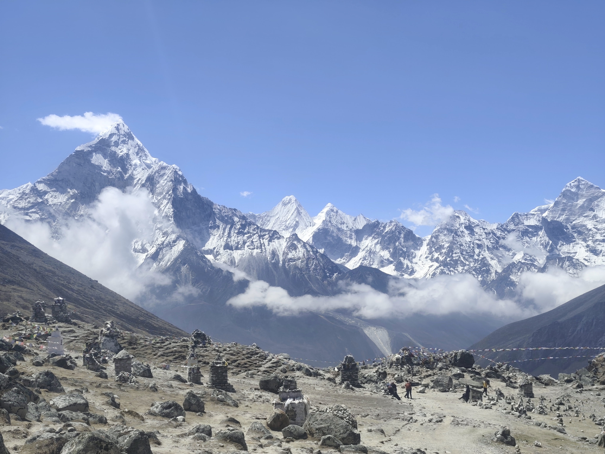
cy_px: 227
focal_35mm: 46
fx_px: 804
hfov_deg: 41.2
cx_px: 302
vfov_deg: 31.5
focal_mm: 6.19
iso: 50
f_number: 1.65
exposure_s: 1/1244
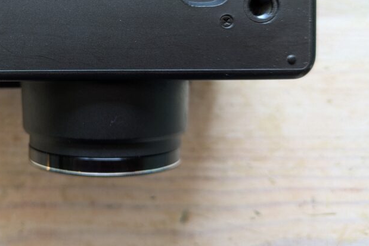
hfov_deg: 43.5
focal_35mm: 43
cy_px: 37
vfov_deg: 30.2
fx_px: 441
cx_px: 78
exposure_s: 1/50
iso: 211
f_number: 1.89
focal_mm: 5.43
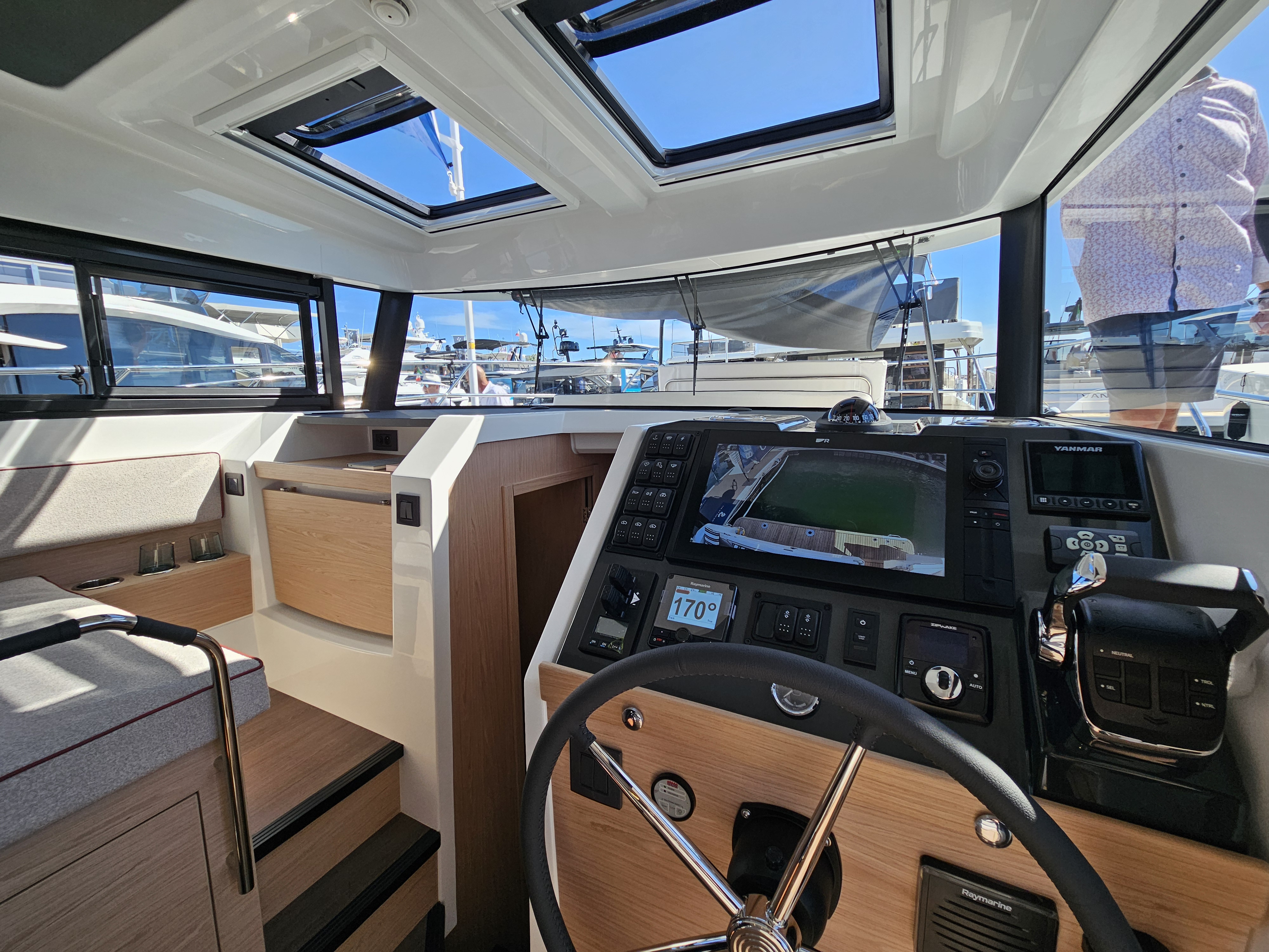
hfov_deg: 106.2
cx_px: 634
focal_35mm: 13
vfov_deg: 89.9
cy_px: 476
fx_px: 477
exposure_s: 1/963
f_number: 2.2
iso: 50
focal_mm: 2.2
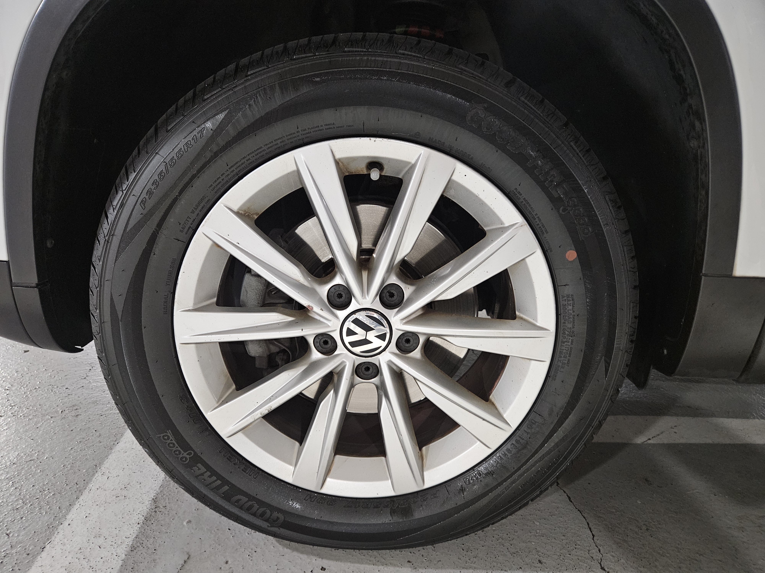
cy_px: 286
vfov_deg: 58.9
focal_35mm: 23
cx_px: 382
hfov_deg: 73.9
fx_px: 508
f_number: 1.8
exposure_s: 1/30
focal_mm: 5.4
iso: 500
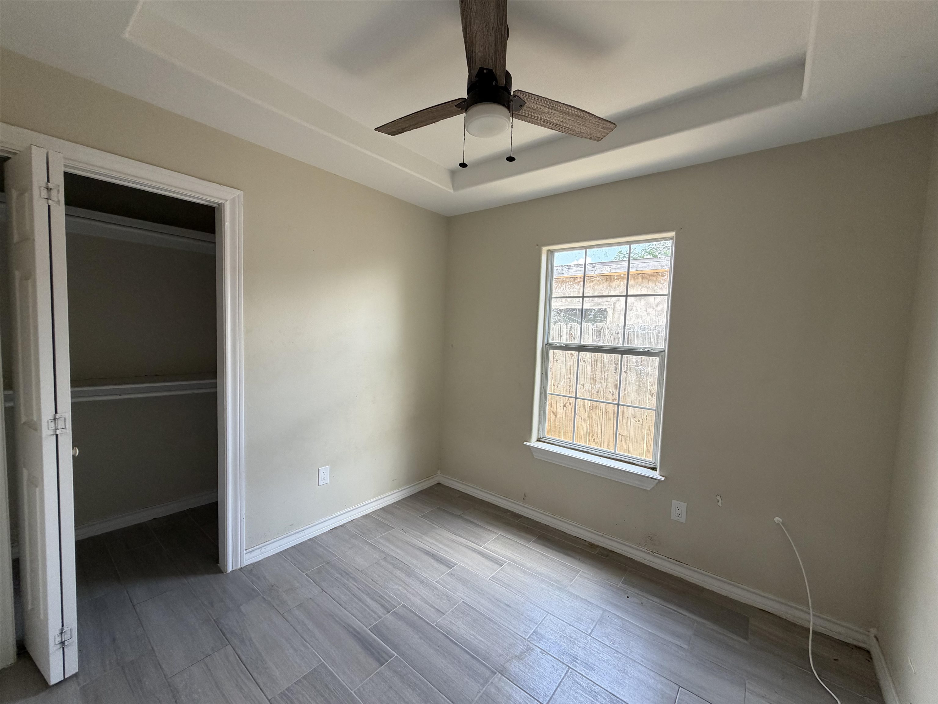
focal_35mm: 14
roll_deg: -1.7
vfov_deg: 85.7
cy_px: 352
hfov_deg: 102.1
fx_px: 379
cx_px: 469
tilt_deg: -3.6
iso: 125
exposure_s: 1/121
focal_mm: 2.22
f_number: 2.2
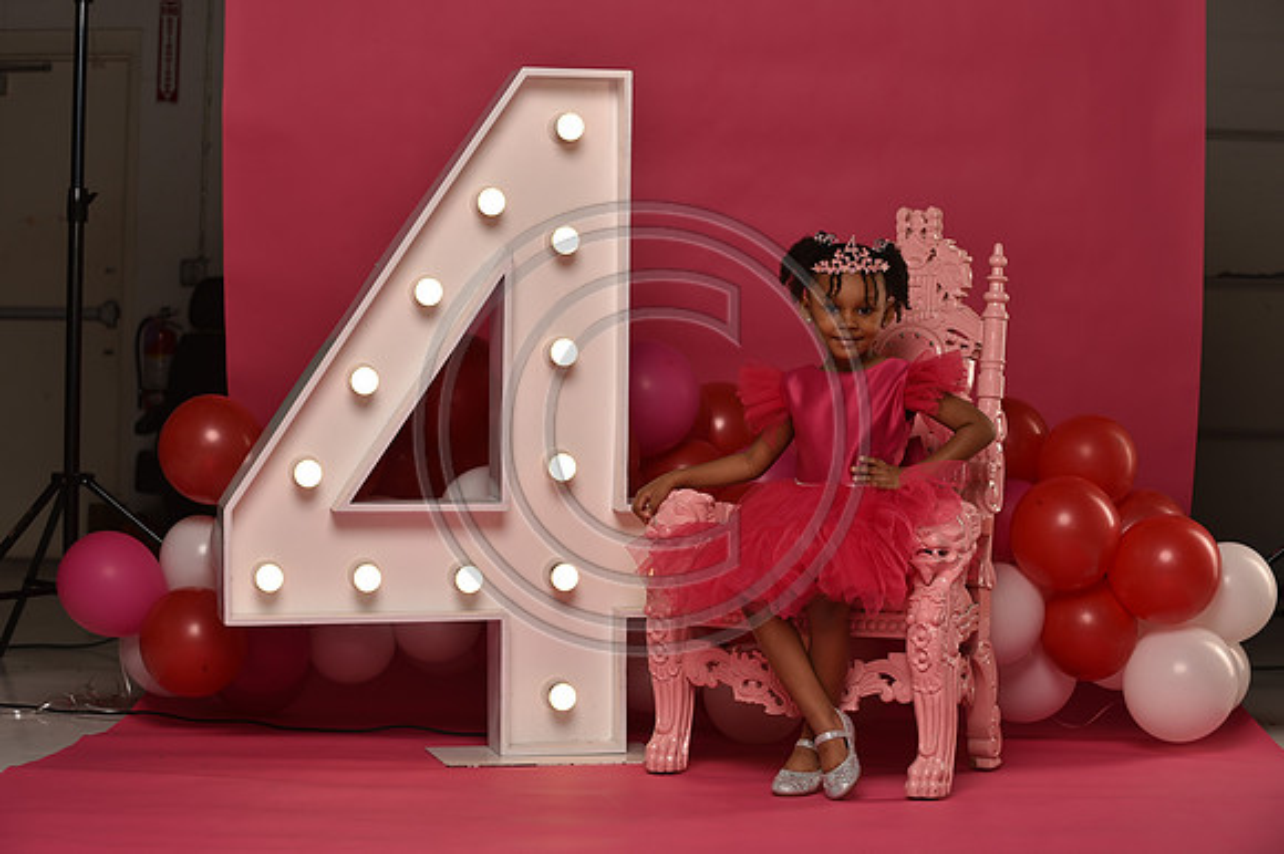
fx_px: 2495
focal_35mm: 70
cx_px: 642
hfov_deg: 28.9
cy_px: 427
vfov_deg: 19.4
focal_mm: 70
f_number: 5.6
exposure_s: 1/160
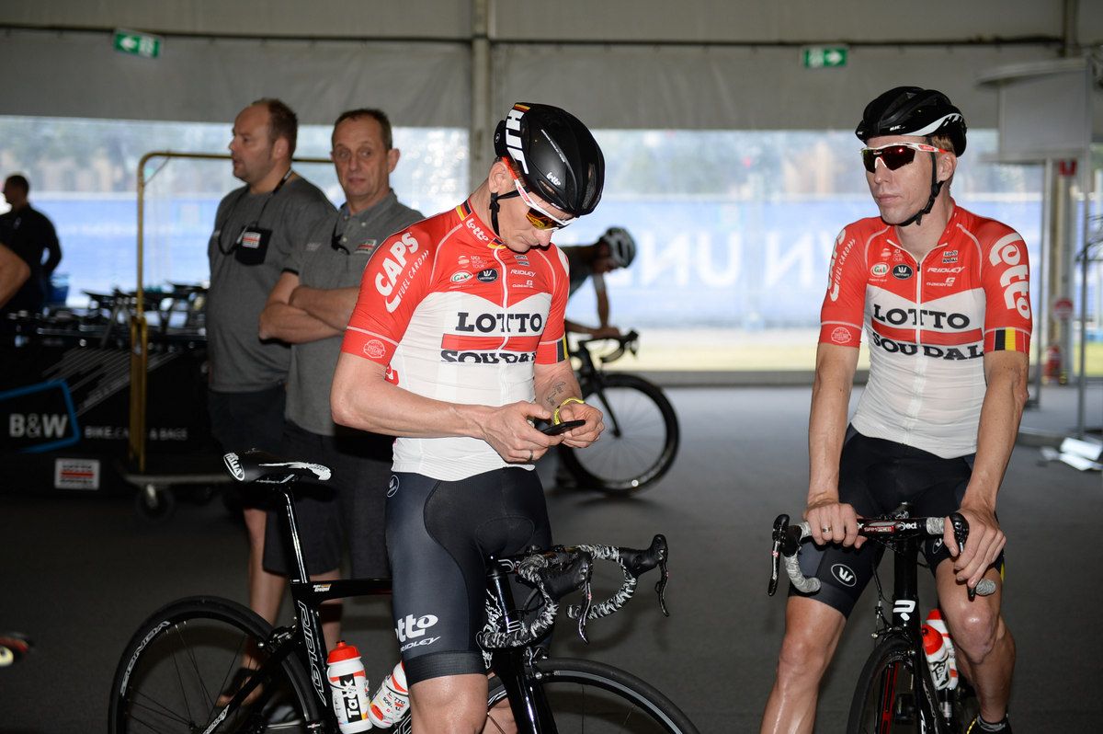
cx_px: 552
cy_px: 367
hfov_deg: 32.4
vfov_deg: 21.9
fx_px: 1898
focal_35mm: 62
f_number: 2.8
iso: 200
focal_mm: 62
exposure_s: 1/250
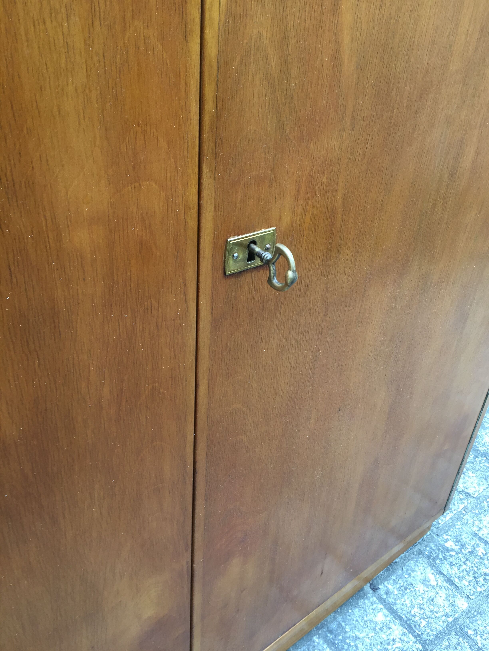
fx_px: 546
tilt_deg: -35.0
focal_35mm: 29
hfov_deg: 48.2
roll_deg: -4.1
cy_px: 326
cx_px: 244
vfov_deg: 61.7
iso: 32
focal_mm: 4.15
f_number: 2.2
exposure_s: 1/50
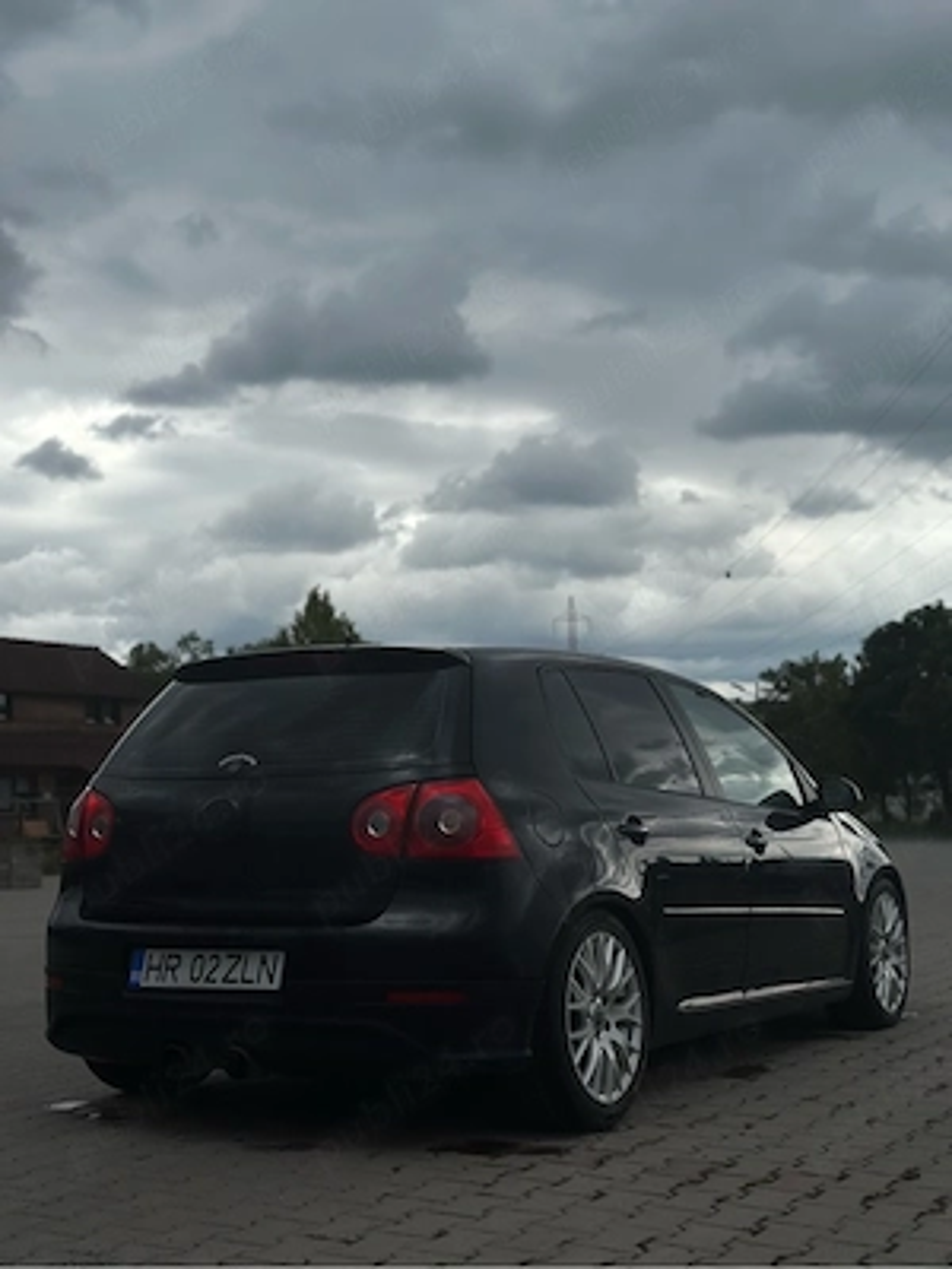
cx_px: 476
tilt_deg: +6.9
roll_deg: +0.8
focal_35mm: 48
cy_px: 634
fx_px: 1760
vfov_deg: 39.7
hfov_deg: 30.3
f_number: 1.78
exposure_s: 1/3257
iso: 80
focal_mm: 6.86
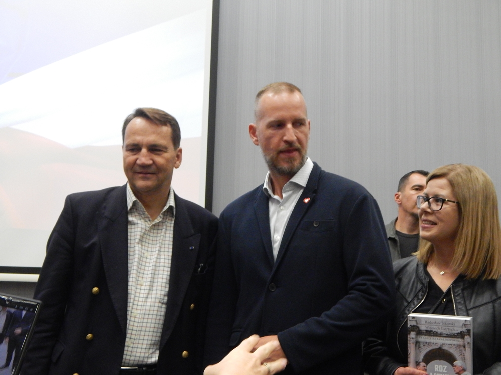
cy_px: 188
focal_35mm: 49
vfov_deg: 29.7
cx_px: 250
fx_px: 709
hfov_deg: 38.9
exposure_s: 1/60
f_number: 3.7
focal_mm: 8.6
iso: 800
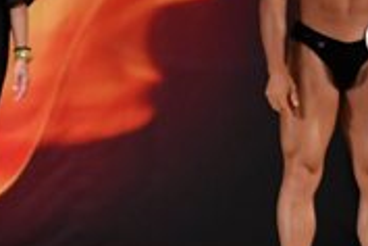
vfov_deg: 2.1
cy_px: 46
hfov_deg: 3.2
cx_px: -323
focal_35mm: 644
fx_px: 6583
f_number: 5.6
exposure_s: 1/400
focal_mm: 98
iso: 3200
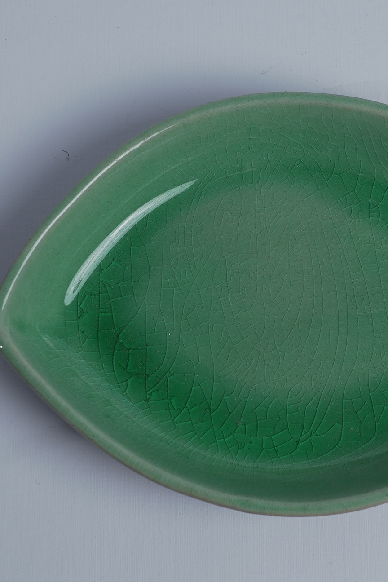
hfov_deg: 16.6
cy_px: 289
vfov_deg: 24.8
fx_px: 1326
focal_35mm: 82
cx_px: 288
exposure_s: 1/80
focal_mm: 36
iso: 320
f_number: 11
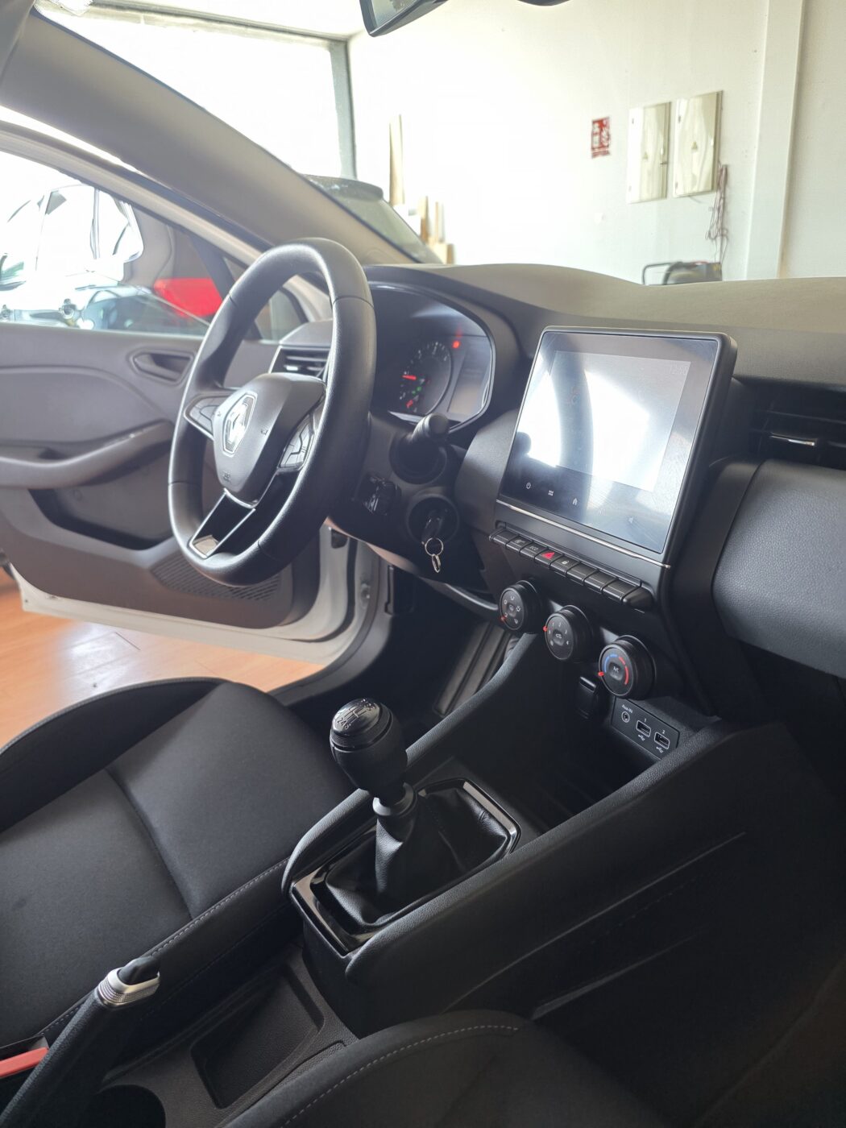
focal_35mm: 23
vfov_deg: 73.9
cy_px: 564
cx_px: 423
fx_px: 749
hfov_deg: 58.9
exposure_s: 1/100
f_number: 1.7
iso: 640
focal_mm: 6.3
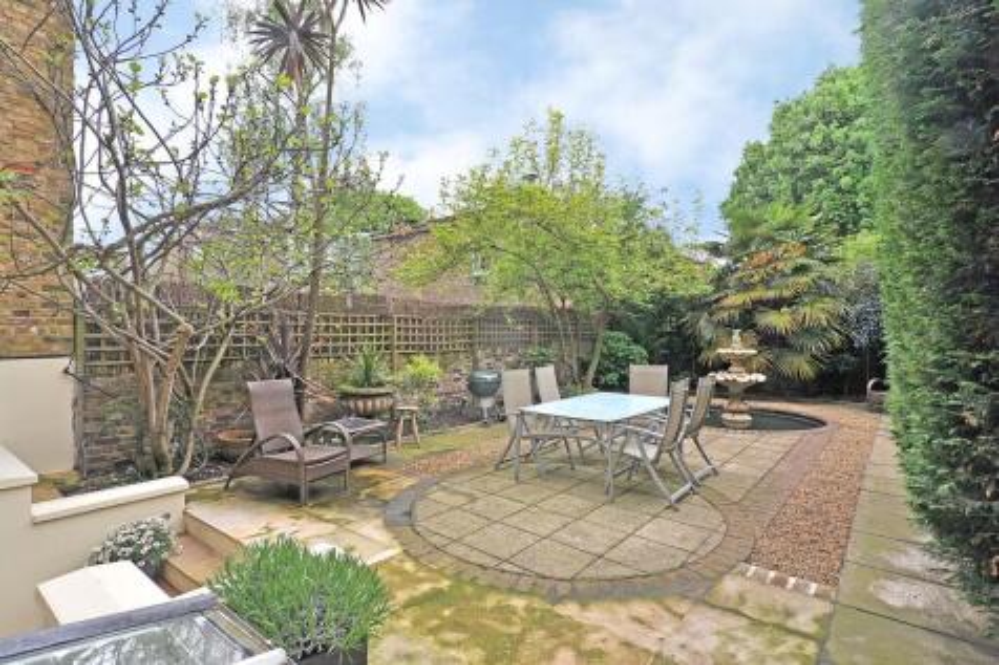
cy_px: 332
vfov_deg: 72.0
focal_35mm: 16
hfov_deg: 95.0
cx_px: 500
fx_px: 458
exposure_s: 1/40
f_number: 8
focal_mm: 11
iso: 200
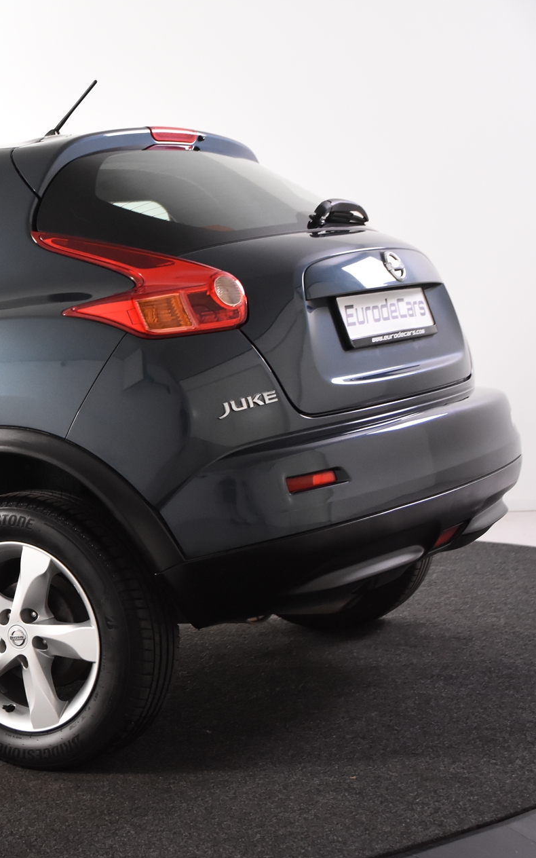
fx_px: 1519
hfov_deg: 19.1
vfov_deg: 31.5
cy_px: 430
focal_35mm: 65
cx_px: -78
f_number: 4.5
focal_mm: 28
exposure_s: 1/80
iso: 1600
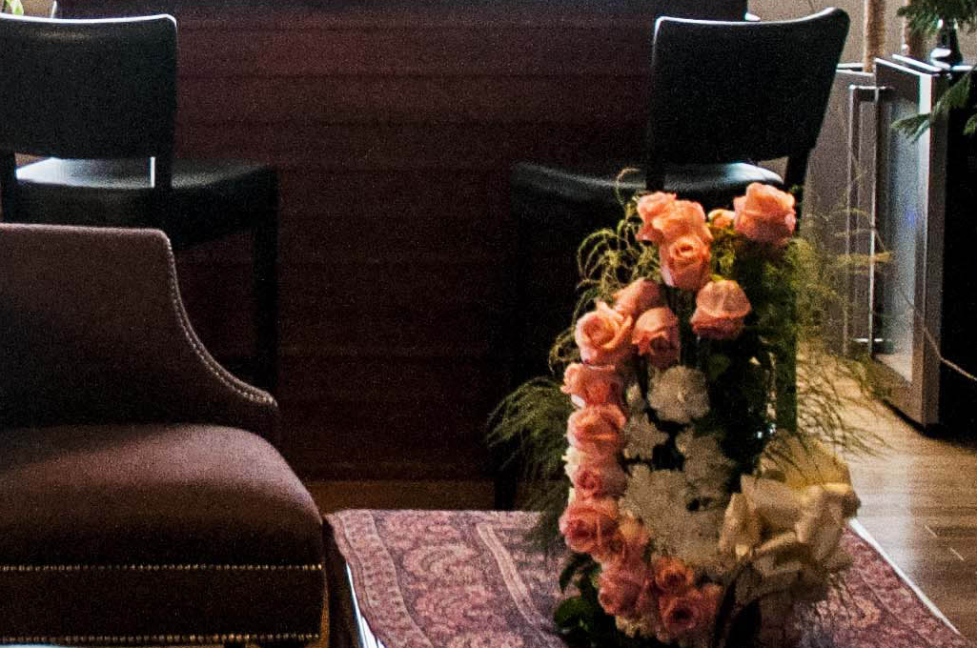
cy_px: 36
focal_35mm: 113
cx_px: -199
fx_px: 3062
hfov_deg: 17.3
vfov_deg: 12.0
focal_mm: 18
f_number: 4
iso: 500
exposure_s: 1/60
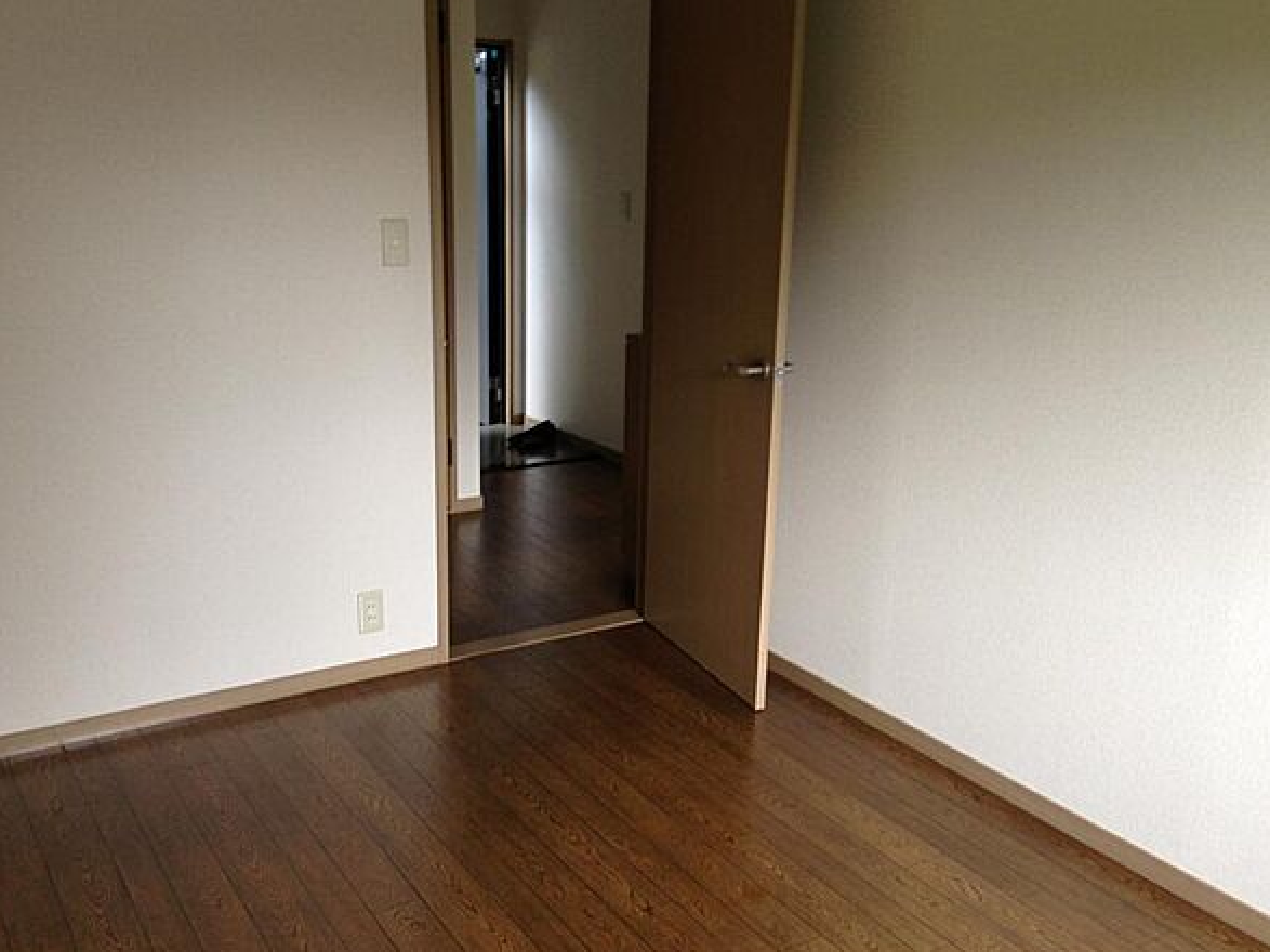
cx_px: 601
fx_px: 1321
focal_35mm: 36
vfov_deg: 39.6
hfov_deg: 51.3
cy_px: 485
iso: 80
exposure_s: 1/20
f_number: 2.4
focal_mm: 4.13
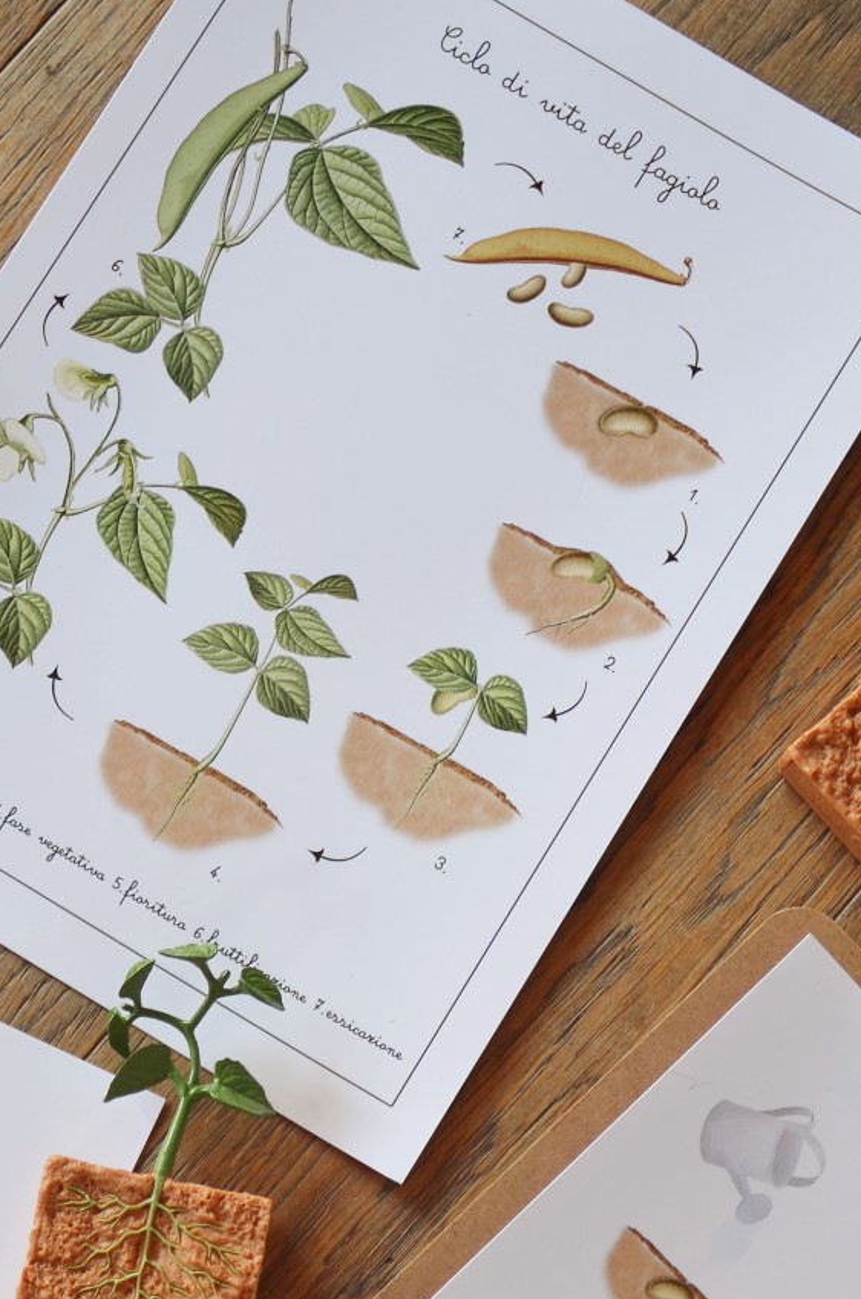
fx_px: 3637
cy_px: 1079
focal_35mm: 101
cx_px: 228
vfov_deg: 20.0
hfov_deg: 13.5
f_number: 1.8
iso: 125
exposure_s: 1/100
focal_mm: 35
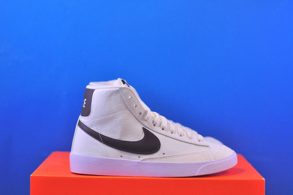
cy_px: 98
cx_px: 146
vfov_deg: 18.1
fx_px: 610
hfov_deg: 27.0
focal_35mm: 75
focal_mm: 50
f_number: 2.5
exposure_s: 1/320
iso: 250
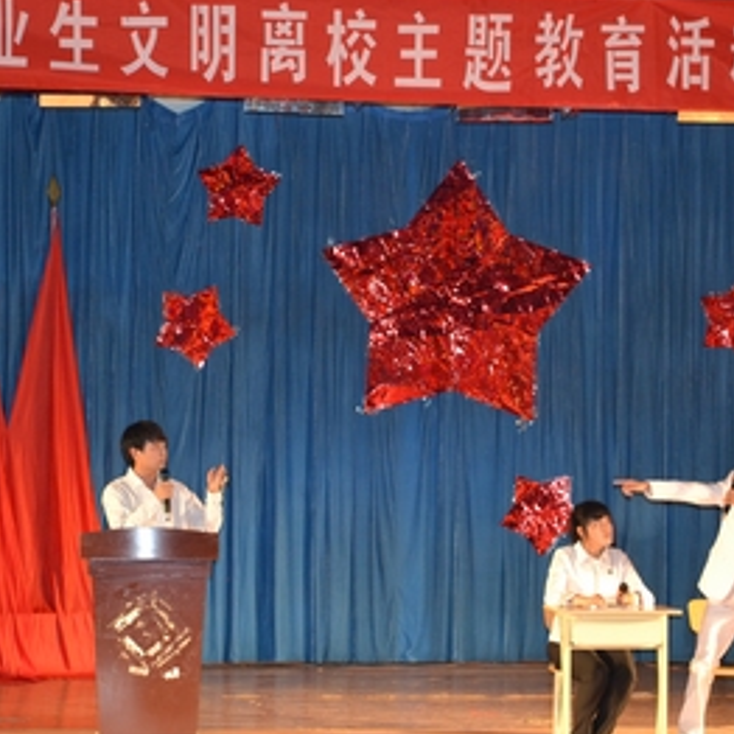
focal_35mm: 90
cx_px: 409
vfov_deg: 19.3
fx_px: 2159
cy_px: 359
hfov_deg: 19.3
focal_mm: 44
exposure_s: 1/60
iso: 1400
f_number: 5.3
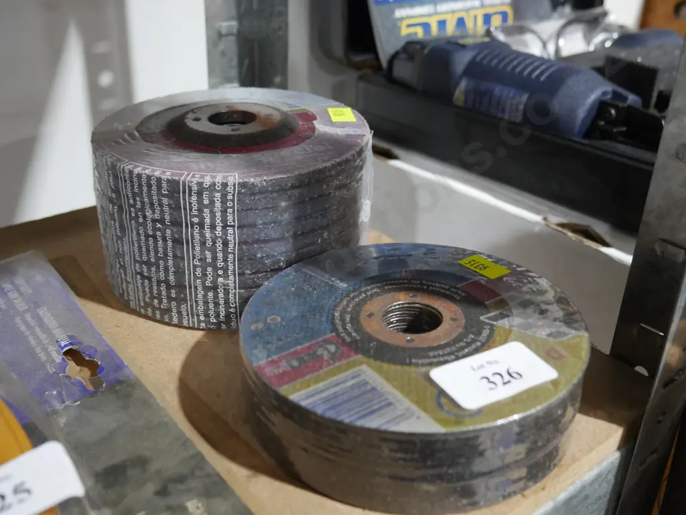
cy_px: 258
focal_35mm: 38
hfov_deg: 49.0
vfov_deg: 37.8
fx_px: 753
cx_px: 343
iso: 2000
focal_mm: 19
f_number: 4.1
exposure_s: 1/60
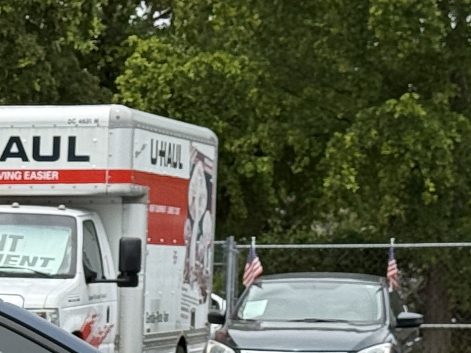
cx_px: -337
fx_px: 2816
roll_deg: +0.3
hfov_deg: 9.2
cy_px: 533
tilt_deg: -4.0
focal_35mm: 207
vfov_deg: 7.1
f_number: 1.78
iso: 100
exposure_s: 1/3704
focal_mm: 6.76
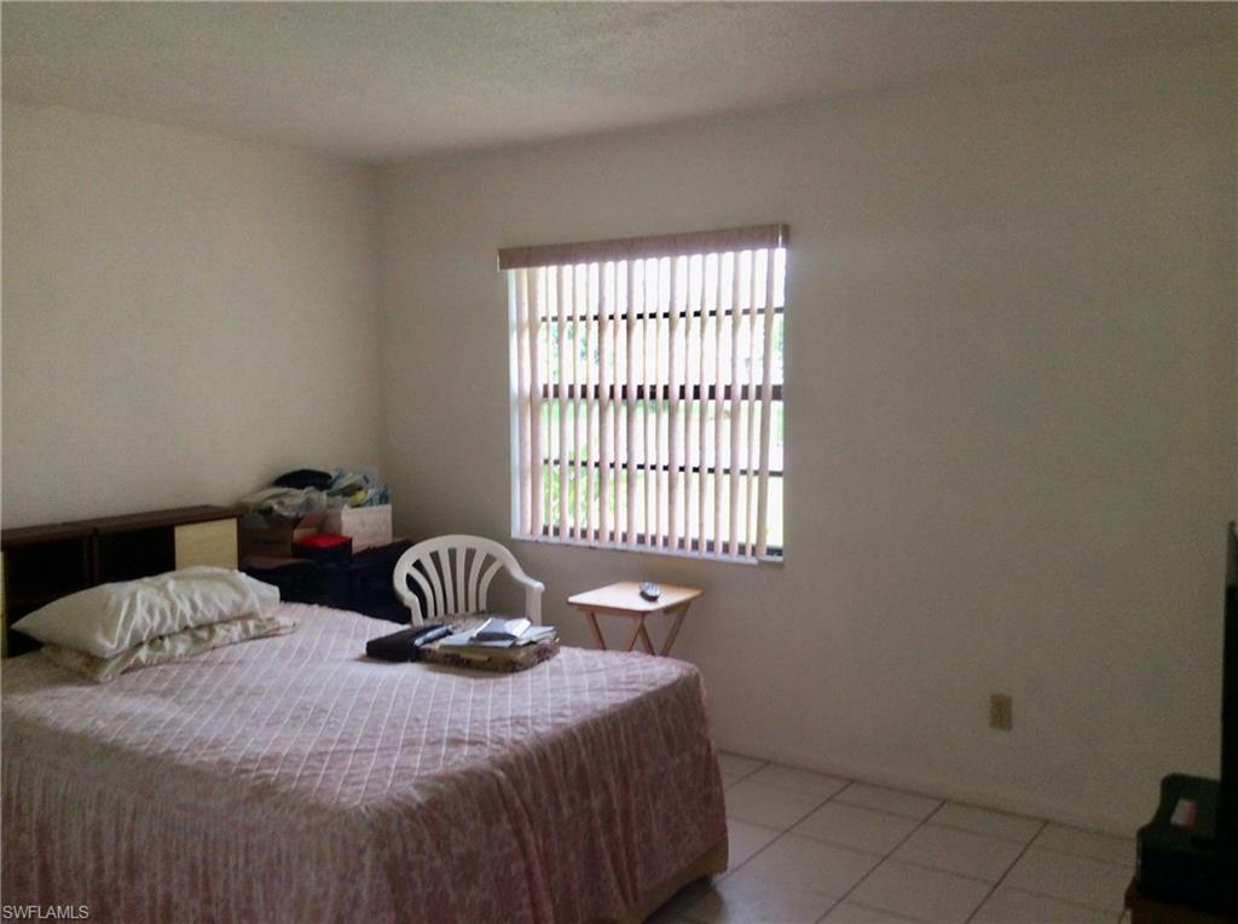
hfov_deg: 56.9
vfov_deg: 44.0
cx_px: 619
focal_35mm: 32
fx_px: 1142
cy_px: 462
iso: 32
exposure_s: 1/30
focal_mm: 3.3
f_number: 2.4
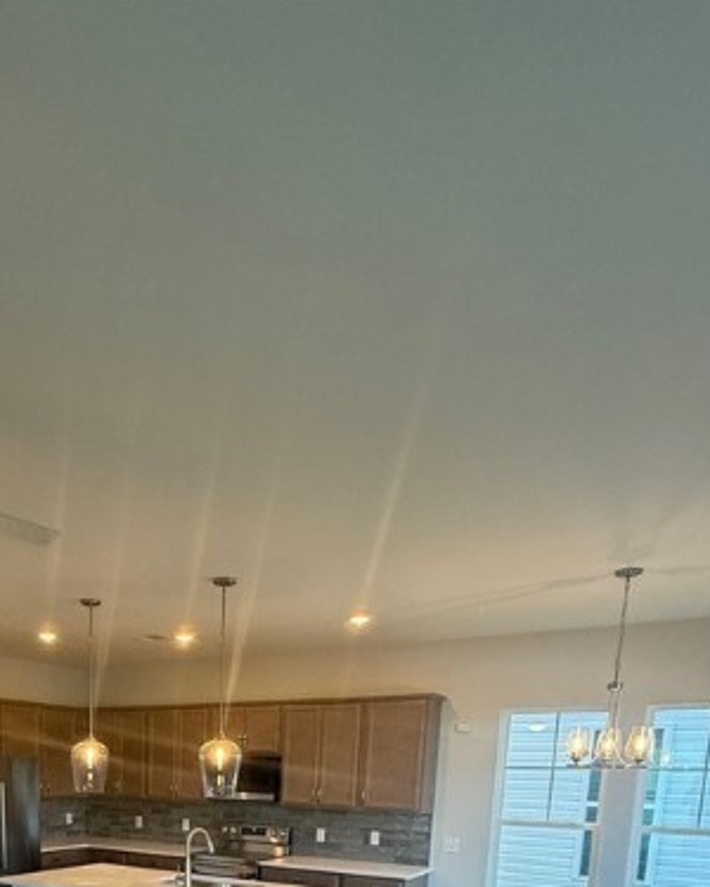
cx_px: 189
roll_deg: +0.9
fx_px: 735
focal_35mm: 28
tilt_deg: -5.4
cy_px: 901
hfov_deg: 49.7
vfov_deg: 49.7
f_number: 2.2
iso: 160
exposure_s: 1/120
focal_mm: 2.22
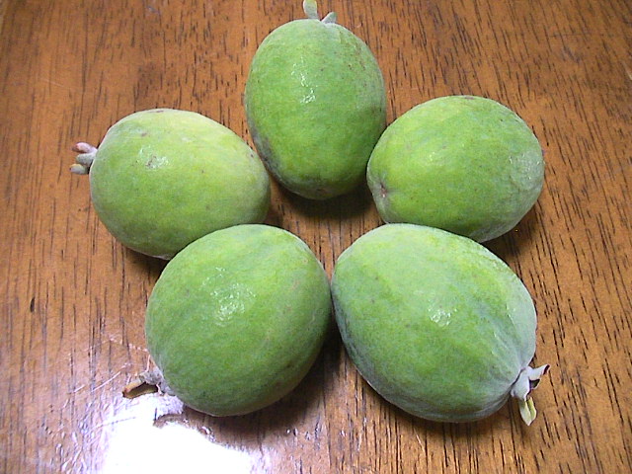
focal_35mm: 41
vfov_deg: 35.1
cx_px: 316
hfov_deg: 45.8
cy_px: 237
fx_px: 749
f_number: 3.5
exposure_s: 1/17
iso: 900
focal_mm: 6.3
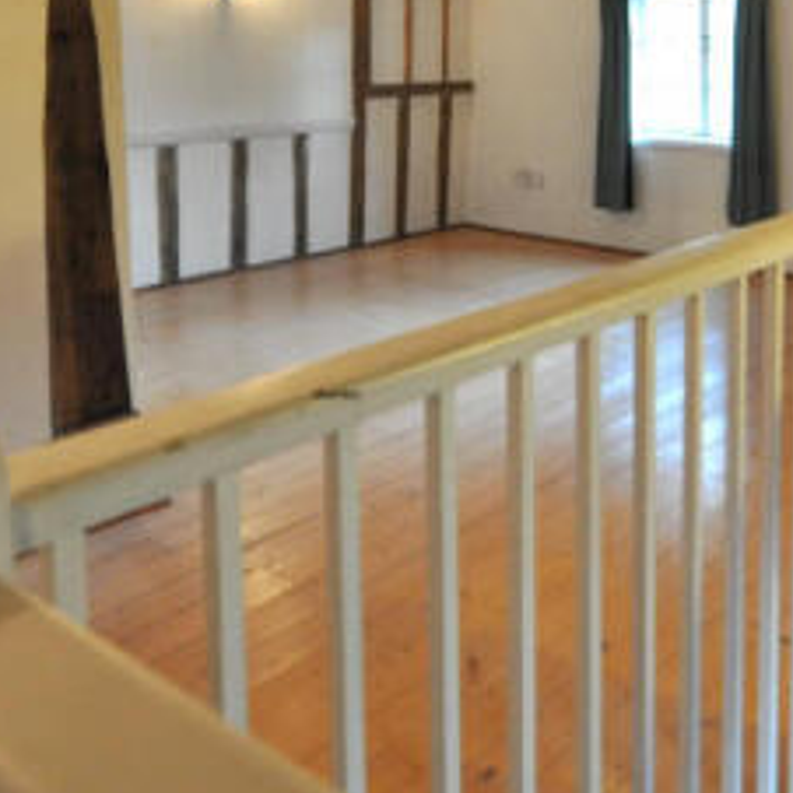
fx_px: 959
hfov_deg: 43.8
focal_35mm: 37
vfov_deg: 42.3
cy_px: 126
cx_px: 572
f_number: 3.5
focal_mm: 10
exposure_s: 1/25
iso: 800
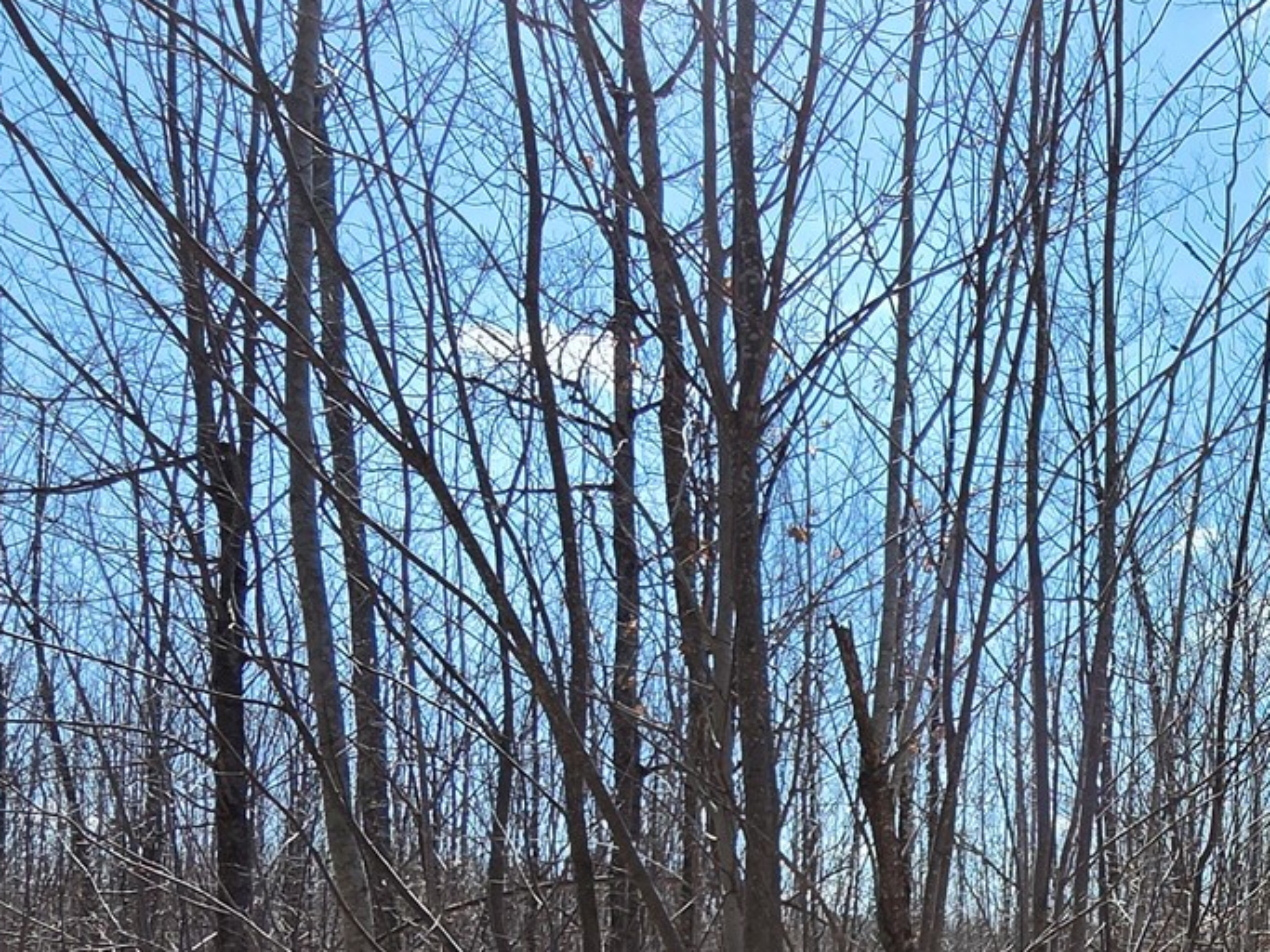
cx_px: 1222
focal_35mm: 39
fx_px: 1431
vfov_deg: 33.5
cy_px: 961
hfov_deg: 42.4
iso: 100
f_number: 2.2
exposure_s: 1/2693
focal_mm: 2.2
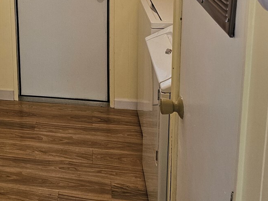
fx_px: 434
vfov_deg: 24.7
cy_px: -7
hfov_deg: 30.0
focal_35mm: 56
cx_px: -43
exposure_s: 1/120
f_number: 1.7
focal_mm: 6.3
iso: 250
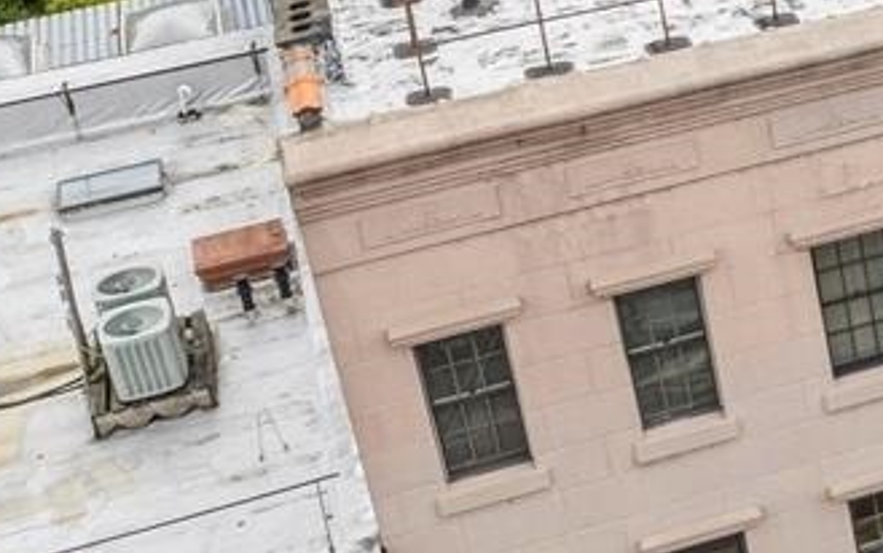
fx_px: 2624
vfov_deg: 11.8
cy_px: -119
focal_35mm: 109
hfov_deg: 15.5
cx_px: 1723
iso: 110
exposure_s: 1/730
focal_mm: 8.38
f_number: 2.8
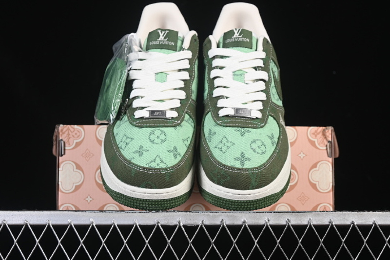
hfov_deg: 27.0
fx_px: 812
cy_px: 130
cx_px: 195
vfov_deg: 18.2
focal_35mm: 75
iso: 160
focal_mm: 50
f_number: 7.1
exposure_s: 1/80
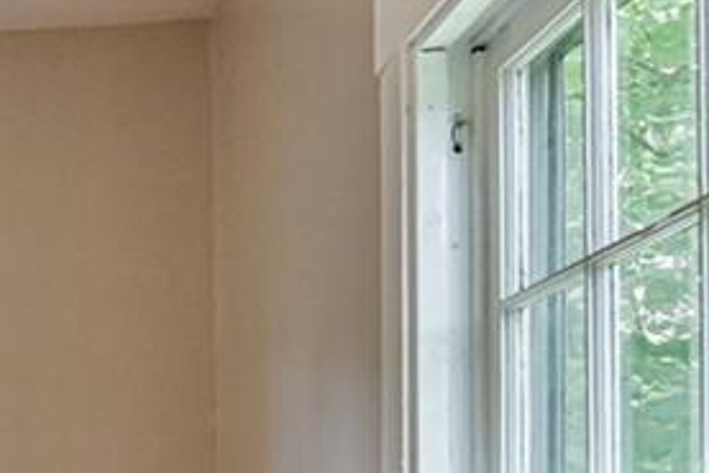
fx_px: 1458
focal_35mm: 74
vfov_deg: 17.4
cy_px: 610
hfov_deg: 22.7
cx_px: -333
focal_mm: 20
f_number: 6.3
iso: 1600
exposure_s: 1/160
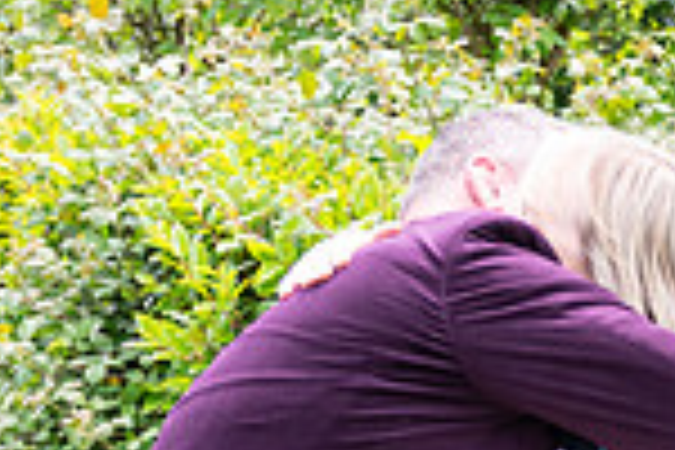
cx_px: 778
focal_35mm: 112
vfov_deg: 12.1
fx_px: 2100
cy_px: 466
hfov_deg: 17.5
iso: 250
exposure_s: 1/1250
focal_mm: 29
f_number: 3.5
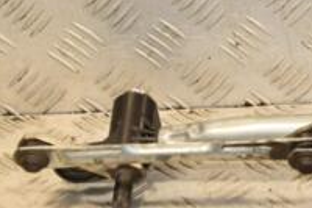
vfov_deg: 7.6
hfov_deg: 11.1
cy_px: 72
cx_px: 440
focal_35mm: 180
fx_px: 1559
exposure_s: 1/200
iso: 800
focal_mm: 40
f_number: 7.1
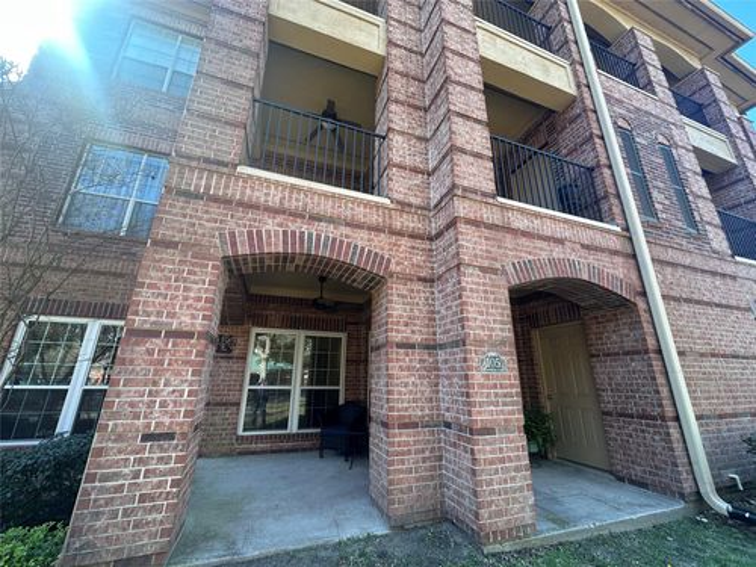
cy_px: 284
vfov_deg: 85.7
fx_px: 306
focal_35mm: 14
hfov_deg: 102.1
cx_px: 378
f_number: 2.2
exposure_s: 1/99
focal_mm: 2.22
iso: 40
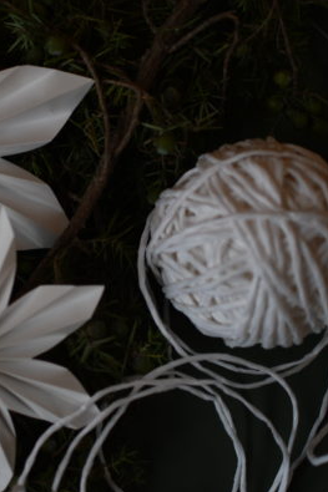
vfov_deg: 25.7
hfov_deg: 16.9
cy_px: 248
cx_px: 9
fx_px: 1081
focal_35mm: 79
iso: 400
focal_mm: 35
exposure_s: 1/200
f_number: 1.8
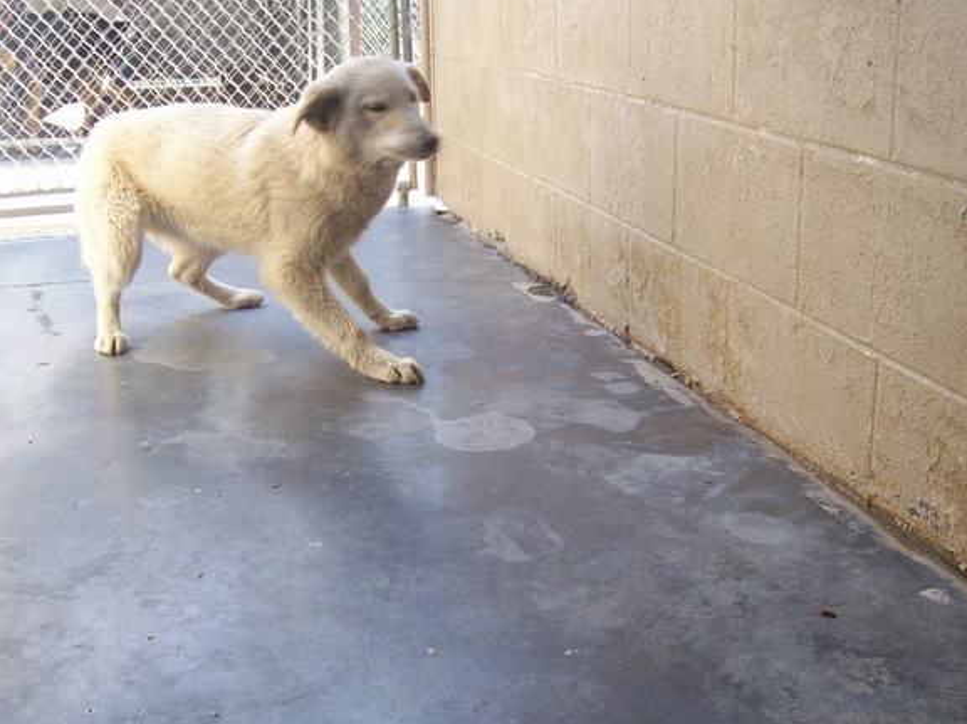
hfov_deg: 39.7
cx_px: 470
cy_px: 416
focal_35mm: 48
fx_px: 1340
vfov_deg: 30.2
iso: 80
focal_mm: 6
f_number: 2.7
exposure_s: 1/132
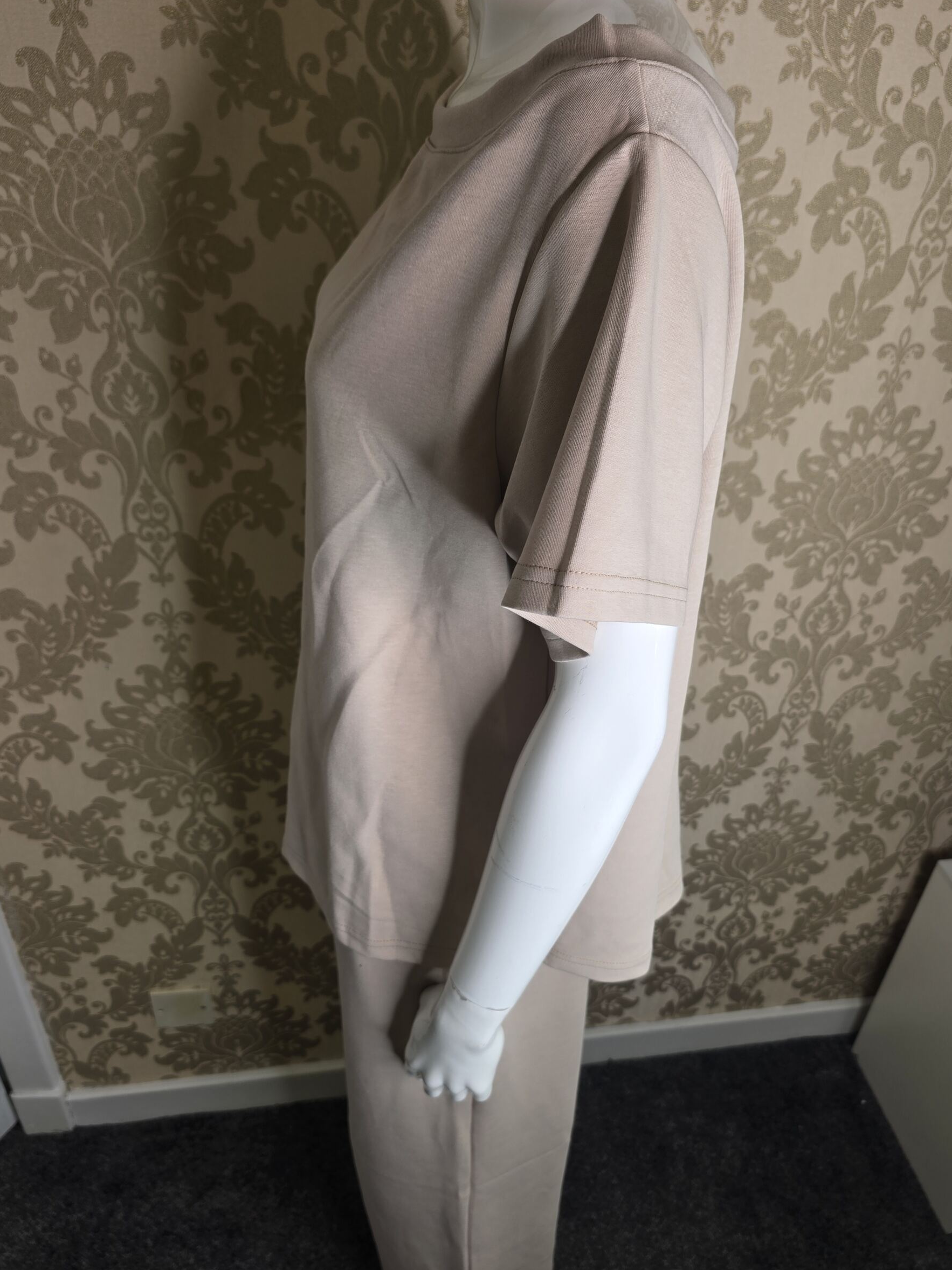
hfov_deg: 54.9
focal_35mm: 25
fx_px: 917
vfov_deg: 69.4
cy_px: 658
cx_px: 499
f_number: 1.7
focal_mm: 6.3
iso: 20
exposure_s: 1/50
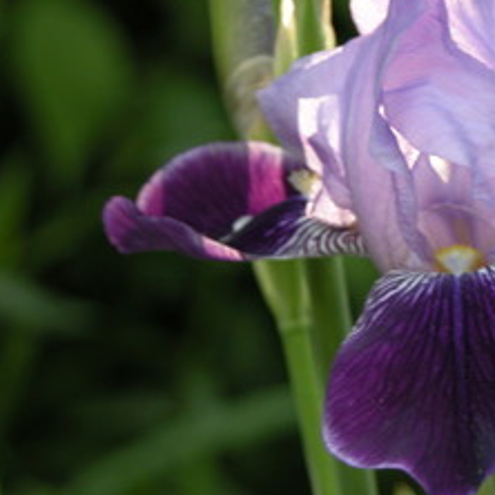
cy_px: 173
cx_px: 464
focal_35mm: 295
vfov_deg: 5.9
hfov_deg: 5.9
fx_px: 4773
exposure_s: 1/92.8
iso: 100
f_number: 3.9
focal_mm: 37.7
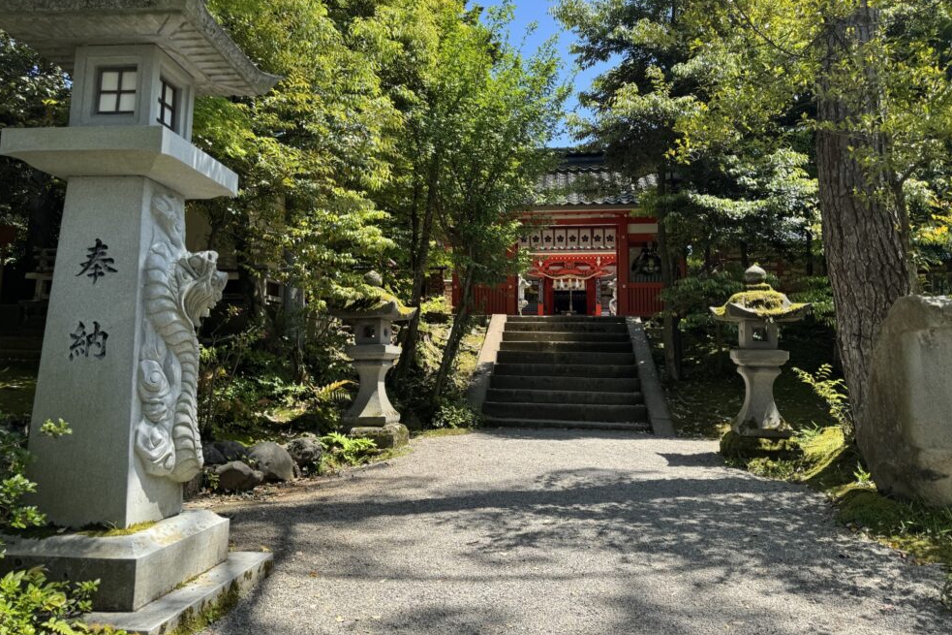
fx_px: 687
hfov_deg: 69.4
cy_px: 287
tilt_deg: +8.3
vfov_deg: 49.5
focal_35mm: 26
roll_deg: -0.2
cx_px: 491
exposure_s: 1/1215
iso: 80
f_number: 1.78
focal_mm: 6.76
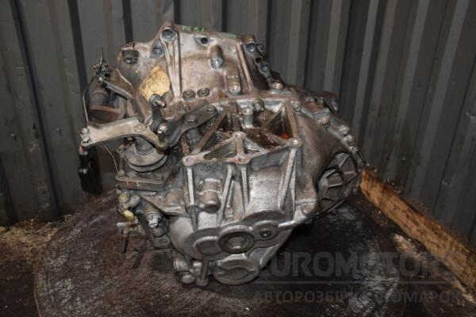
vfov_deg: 41.7
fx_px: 416
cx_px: 238
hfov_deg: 59.5
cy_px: 158
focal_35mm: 32
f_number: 5
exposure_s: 1/60
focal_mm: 21
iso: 800
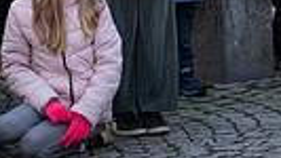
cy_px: -222
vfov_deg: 3.7
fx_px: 2386
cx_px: 205
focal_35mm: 320
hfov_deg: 6.7
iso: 640
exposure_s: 1/400
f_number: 2.8
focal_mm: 70
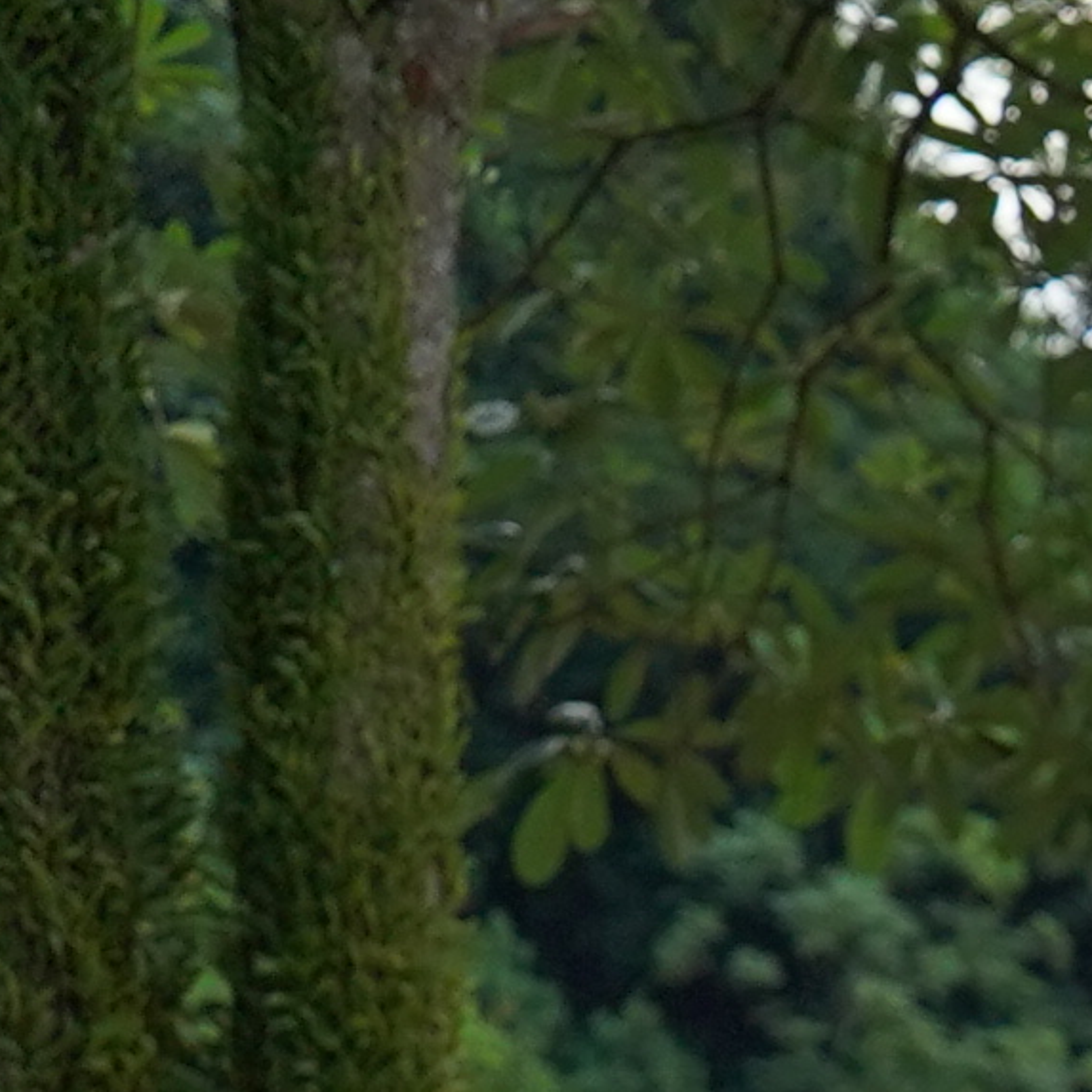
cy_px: 3533
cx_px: 5658
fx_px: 8887
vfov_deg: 6.3
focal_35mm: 249
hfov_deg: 5.3
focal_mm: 28
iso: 400
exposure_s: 1/160
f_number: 4
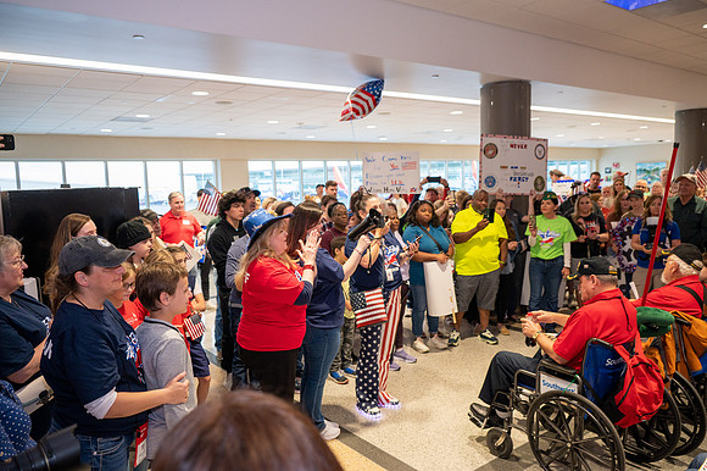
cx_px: 354
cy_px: 236
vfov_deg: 46.4
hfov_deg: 65.5
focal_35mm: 28
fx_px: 550
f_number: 4.5
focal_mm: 28
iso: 1250
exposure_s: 1/60
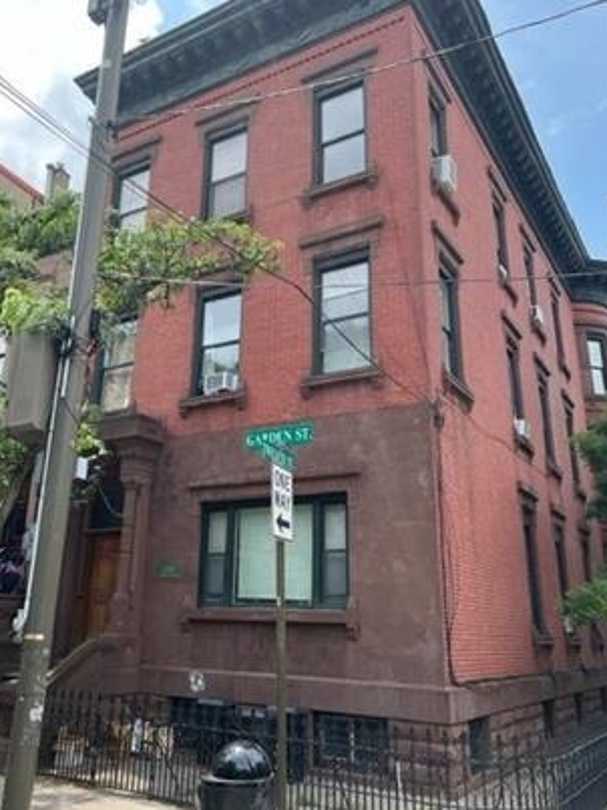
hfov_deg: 45.3
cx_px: 257
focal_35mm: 31
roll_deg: +0.2
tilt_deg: +20.6
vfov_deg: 58.3
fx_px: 725
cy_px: 368
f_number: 1.5
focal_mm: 5.7
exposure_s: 1/1344
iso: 50
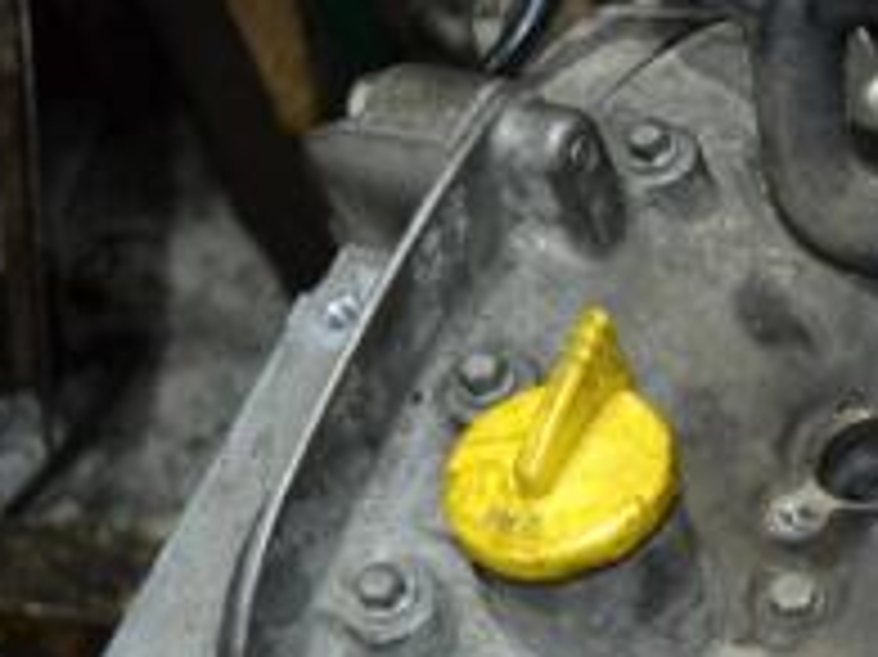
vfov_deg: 17.4
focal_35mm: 80
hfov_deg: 21.3
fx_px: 2028
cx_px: 1247
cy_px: 819
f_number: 3.5
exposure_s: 1/60
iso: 640
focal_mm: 18
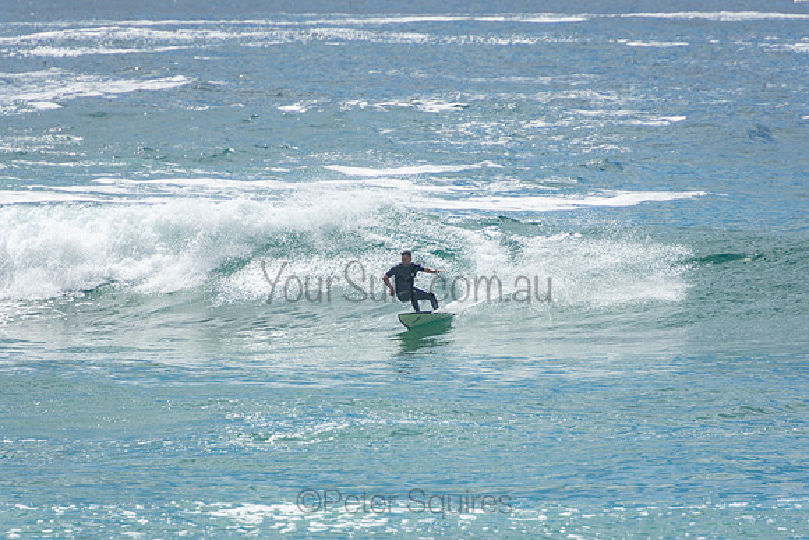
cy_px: 270
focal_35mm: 600
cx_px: 404
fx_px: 13486
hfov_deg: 3.4
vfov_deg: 2.3
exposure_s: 1/1250
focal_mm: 400
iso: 140
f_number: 5.6
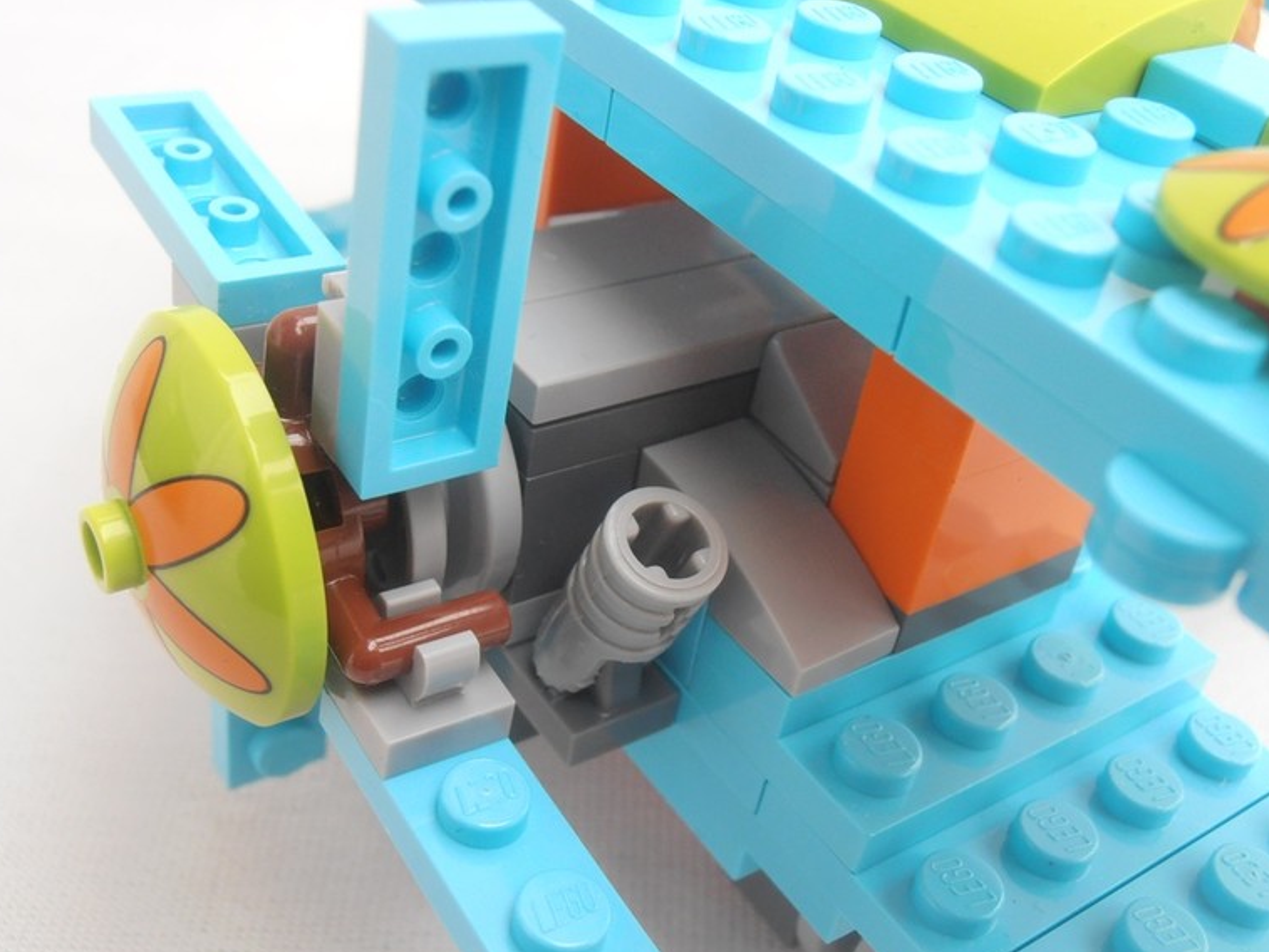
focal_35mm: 44
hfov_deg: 42.9
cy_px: 522
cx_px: 650
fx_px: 1613
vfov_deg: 32.9
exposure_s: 1/40
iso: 125
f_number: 3.9
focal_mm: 6.61
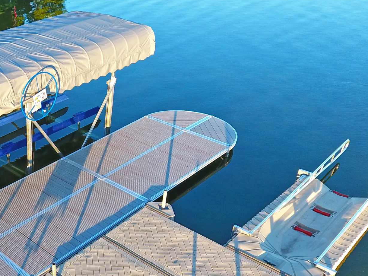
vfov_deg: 34.3
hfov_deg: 41.2
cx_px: 19
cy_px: 211
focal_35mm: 41
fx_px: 436
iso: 100
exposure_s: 1/117
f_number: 2.8
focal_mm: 3.61
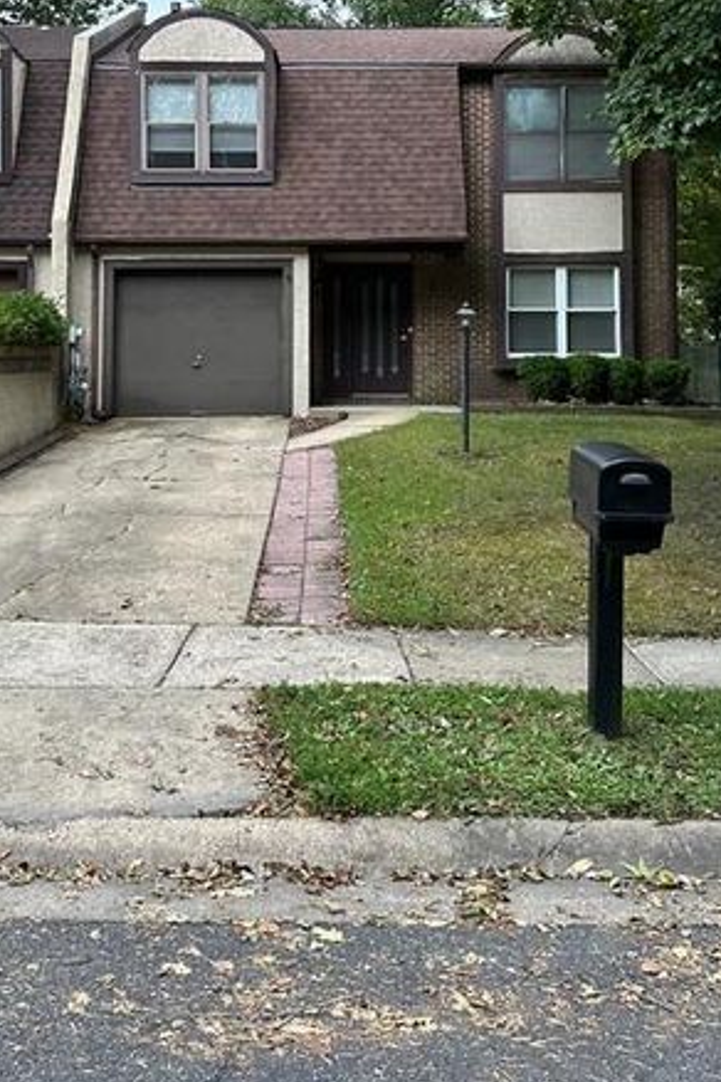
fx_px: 1141
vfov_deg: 49.1
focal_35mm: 38
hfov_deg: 35.0
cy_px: 300
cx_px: 333
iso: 500
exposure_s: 1/60
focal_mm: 6.86
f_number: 1.78
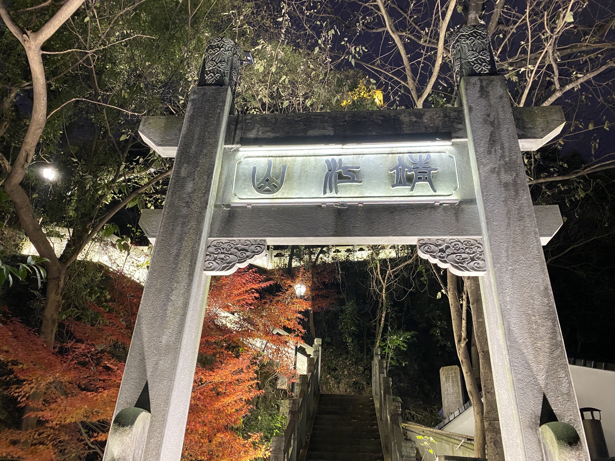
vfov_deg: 53.1
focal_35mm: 26
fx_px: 462
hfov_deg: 67.3
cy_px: 230
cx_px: 308
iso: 640
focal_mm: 4.25
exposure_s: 1/30
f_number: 1.8
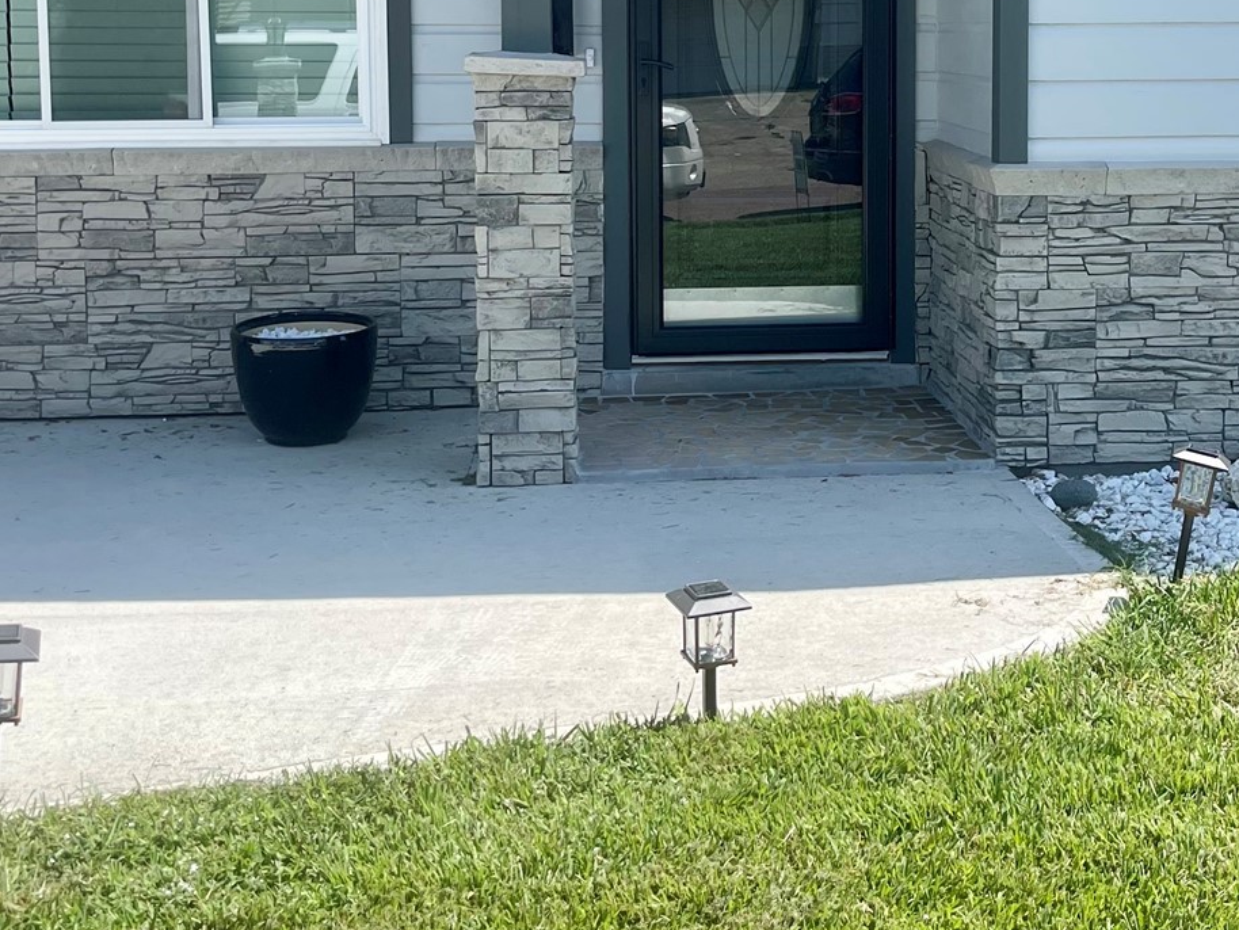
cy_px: 132
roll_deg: +0.4
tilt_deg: -4.2
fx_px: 2005
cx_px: 845
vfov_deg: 25.5
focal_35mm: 56
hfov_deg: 34.0
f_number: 1.6
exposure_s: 1/2545
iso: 32
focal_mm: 5.1
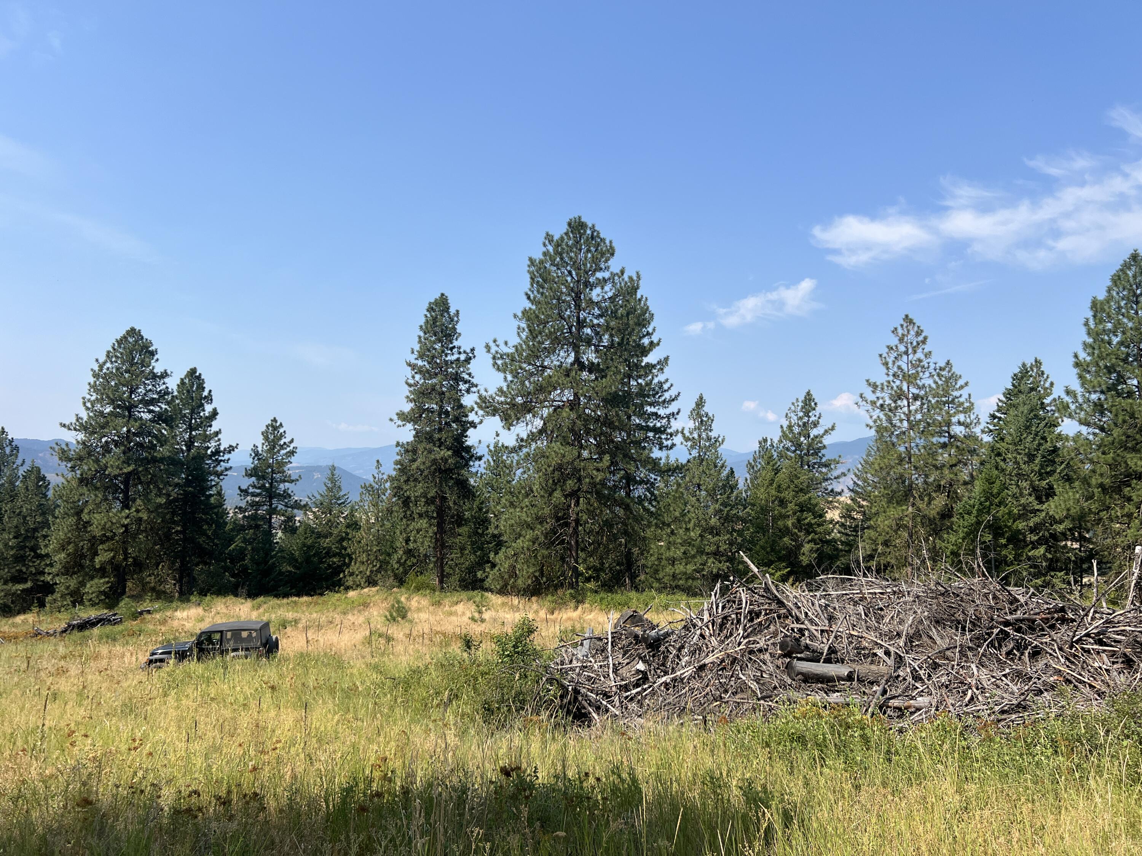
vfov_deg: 53.1
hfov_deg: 67.3
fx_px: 858
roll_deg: -0.9
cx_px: 571
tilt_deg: +3.4
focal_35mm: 26
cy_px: 428
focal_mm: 5.7
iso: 50
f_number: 1.5
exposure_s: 1/4115
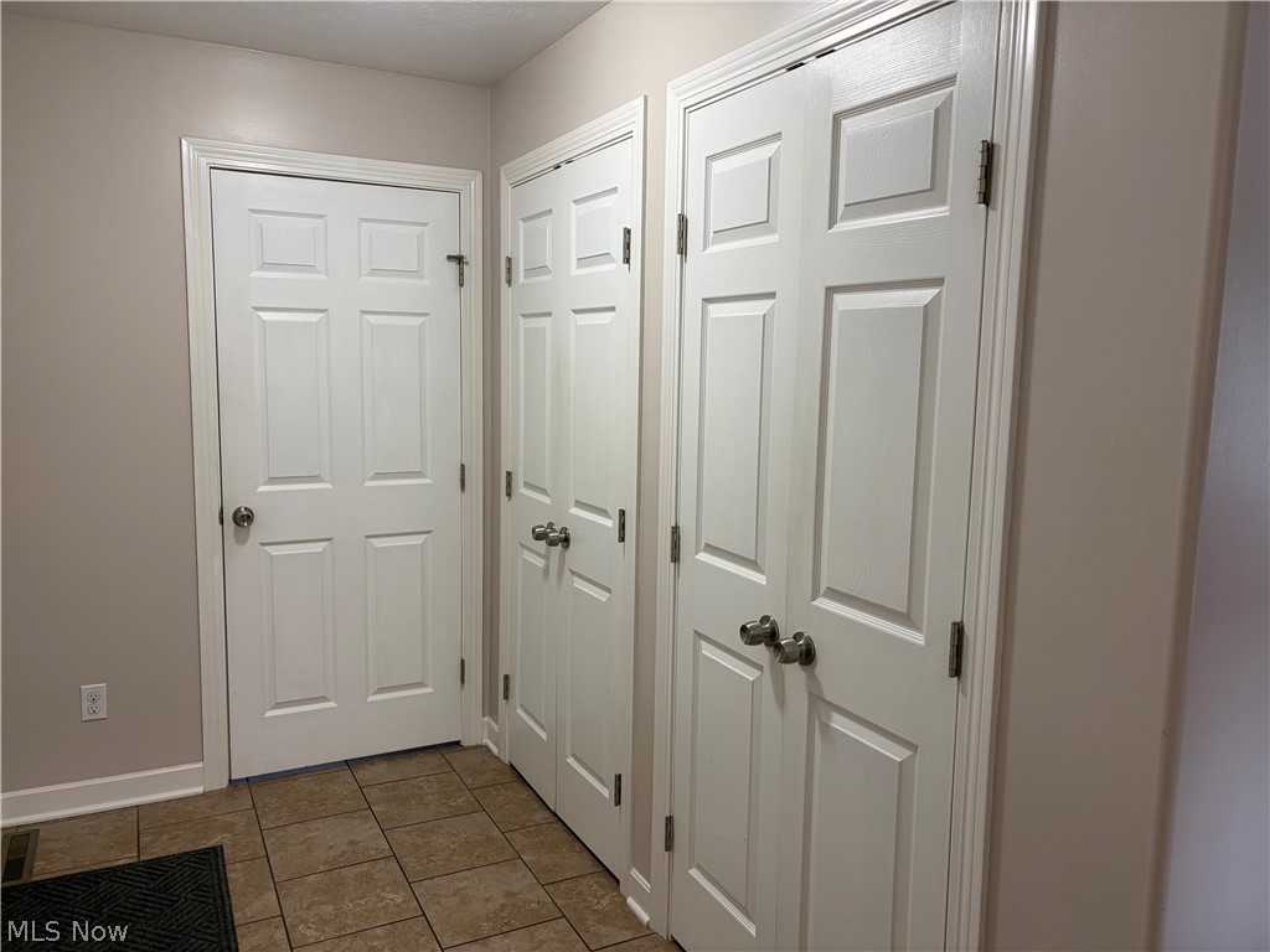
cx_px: 635
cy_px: 476
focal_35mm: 26
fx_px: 954
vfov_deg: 53.1
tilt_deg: -5.8
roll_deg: -0.8
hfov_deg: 67.3
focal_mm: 5.96
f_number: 1.6
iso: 80
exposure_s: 1/60
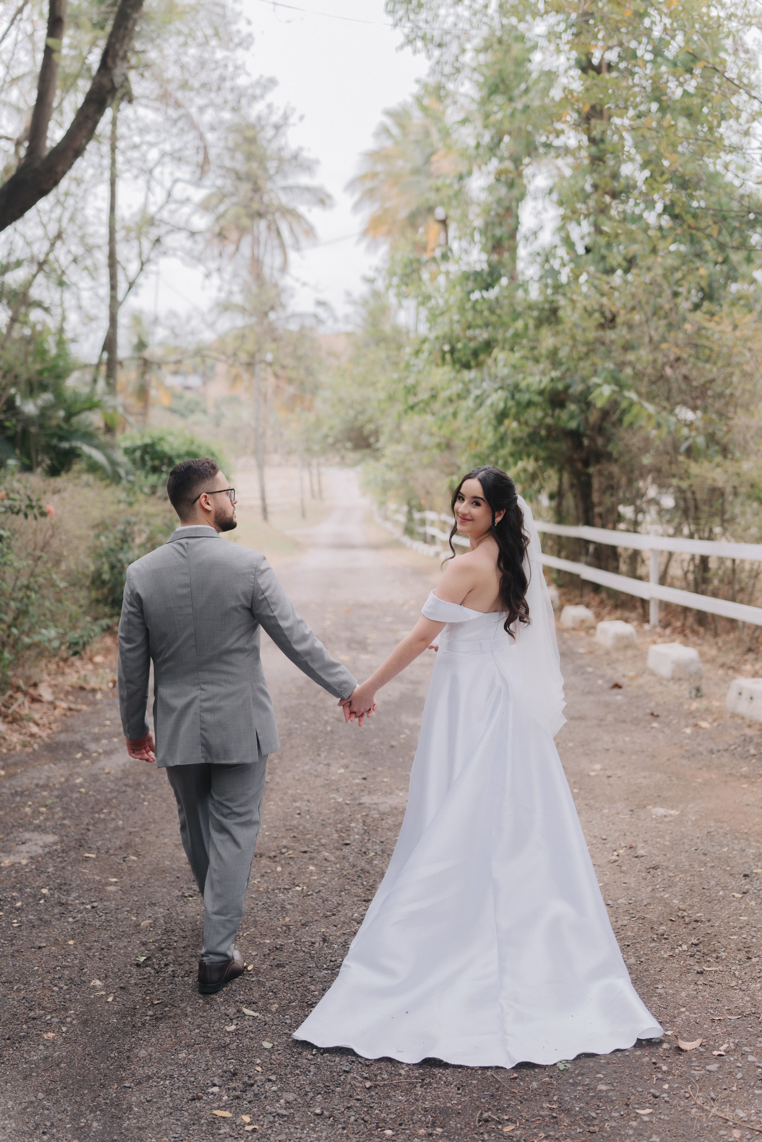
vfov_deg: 54.4
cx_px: 381
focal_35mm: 35
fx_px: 1111
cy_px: 571
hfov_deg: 37.9
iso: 250
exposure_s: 1/2500
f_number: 1.8
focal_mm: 35
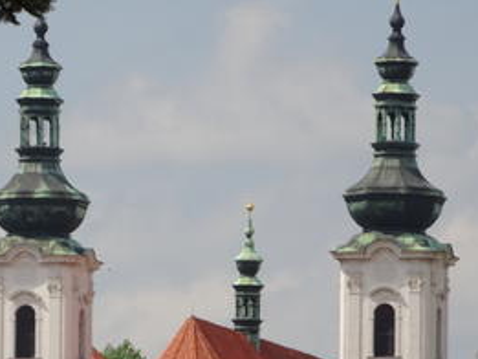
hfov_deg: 2.9
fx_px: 9477
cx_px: 20
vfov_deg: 2.2
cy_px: 277
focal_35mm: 686
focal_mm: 47.87
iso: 80
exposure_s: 1/500
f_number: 6.3
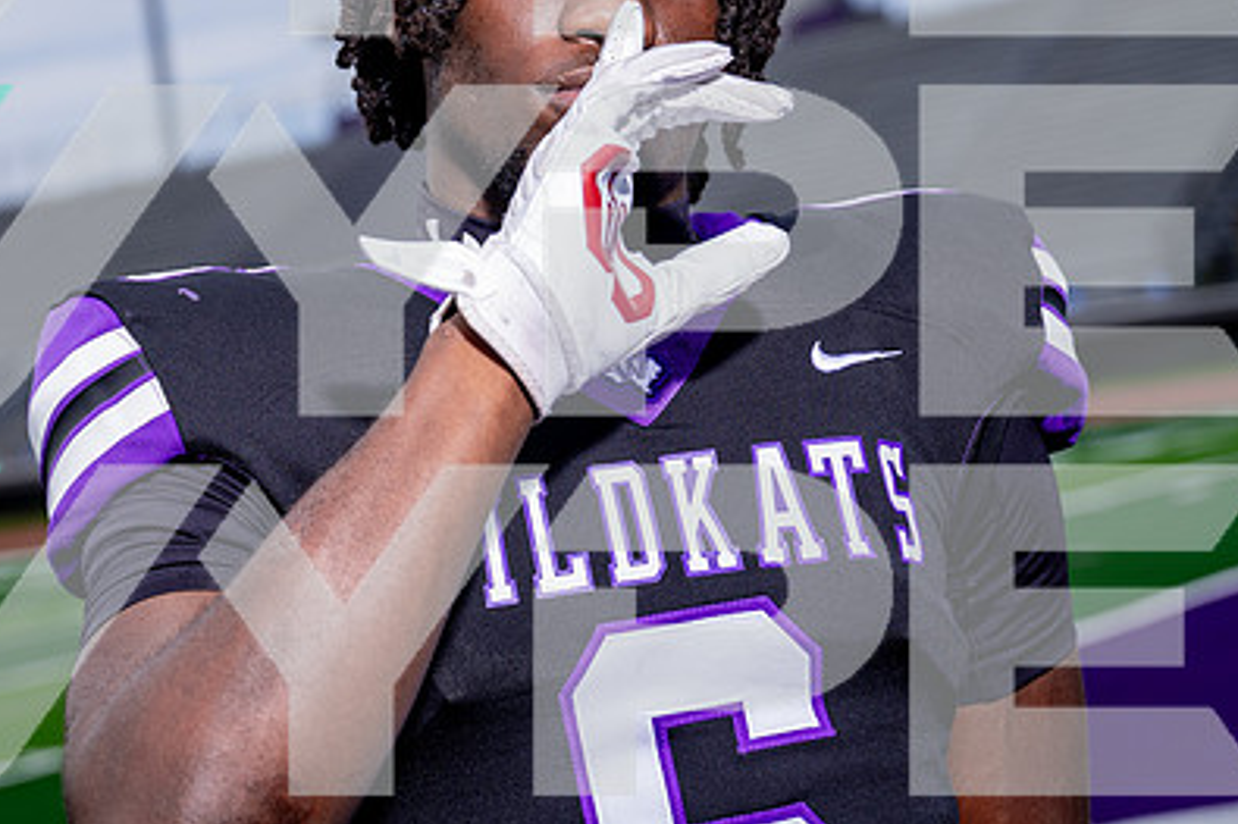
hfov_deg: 22.1
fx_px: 3162
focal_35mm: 92
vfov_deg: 14.8
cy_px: 252
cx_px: 483
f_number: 4
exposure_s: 1/1250
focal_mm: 61
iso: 100
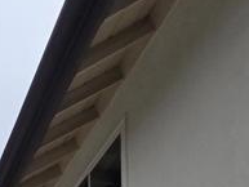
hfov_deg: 15.5
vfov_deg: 14.6
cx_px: -339
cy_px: 440
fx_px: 497
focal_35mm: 69
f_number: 2.2
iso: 64
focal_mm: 2.2
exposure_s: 1/2000
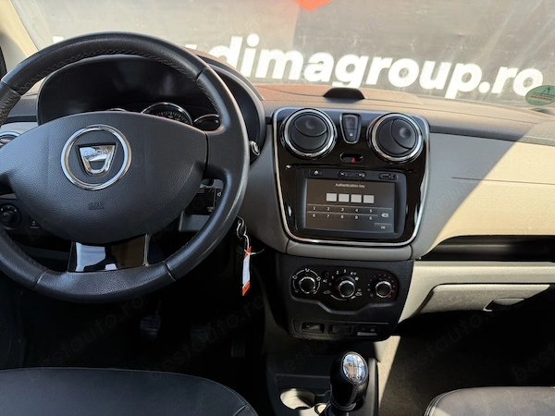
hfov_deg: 71.6
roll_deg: -2.6
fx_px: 385
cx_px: 278
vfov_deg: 56.8
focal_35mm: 24
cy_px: 208
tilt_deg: -14.4
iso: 80
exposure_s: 1/263
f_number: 1.78
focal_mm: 6.76
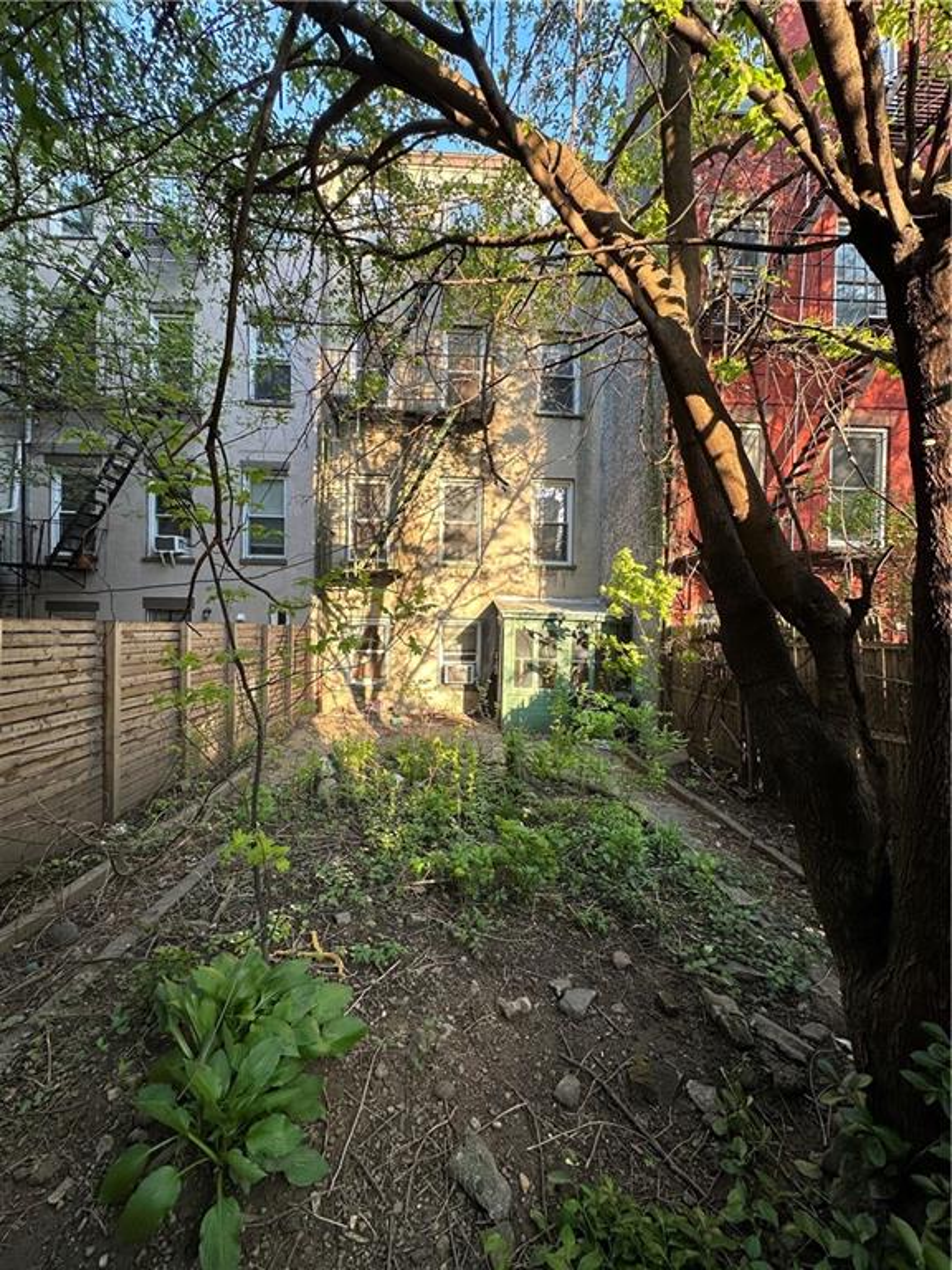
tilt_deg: -1.2
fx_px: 513
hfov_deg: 85.7
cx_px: 476
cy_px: 635
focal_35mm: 14
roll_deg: -0.2
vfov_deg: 102.1
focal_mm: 2.22
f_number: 2.2
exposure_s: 1/108
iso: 40
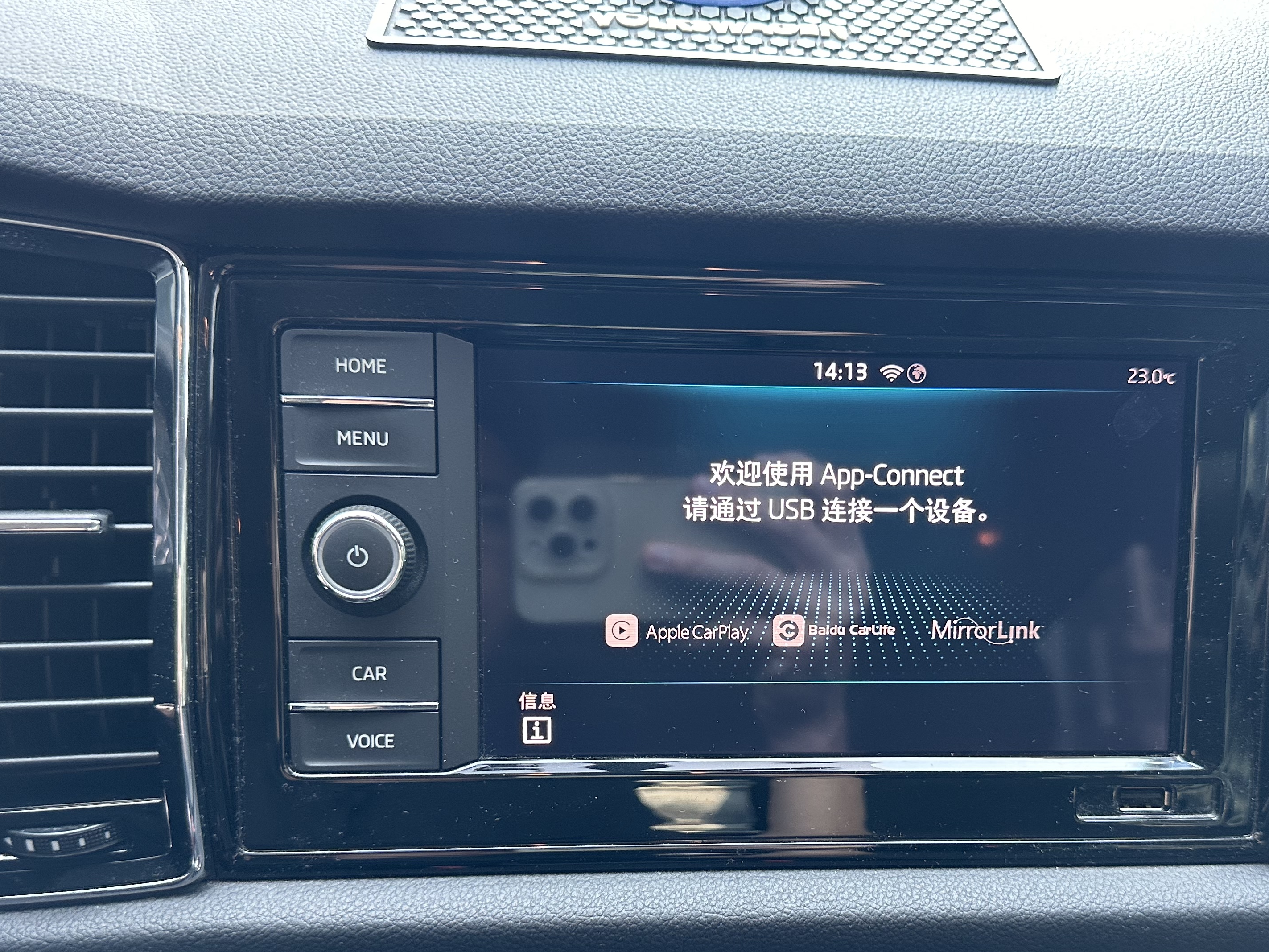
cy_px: 640
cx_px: 719
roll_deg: -4.1
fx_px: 1247
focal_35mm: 34
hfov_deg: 53.8
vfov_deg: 41.2
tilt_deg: -30.2
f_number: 1.78
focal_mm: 6.86
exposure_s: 1/78
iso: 250
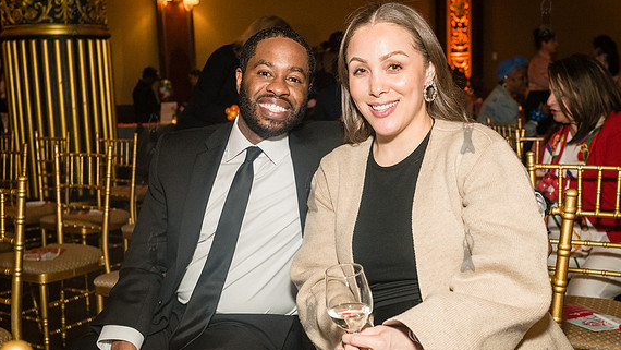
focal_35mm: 44
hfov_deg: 46.4
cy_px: 191
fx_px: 725
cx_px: 322
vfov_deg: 27.1
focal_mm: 35
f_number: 4.5
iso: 4000
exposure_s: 1/200
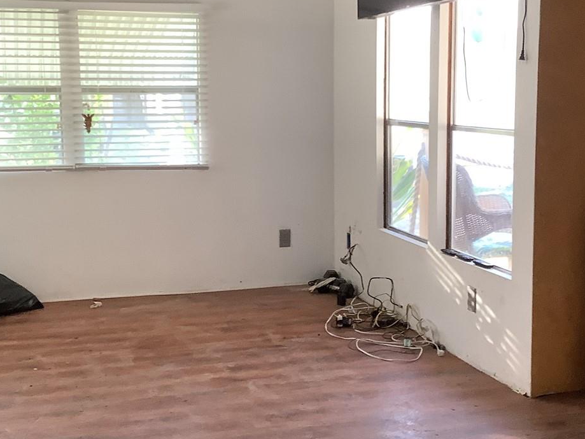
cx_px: 313
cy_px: 199
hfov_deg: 35.5
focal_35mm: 54
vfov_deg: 27.0
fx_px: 912
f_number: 2.4
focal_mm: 3.3
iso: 125
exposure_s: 1/50
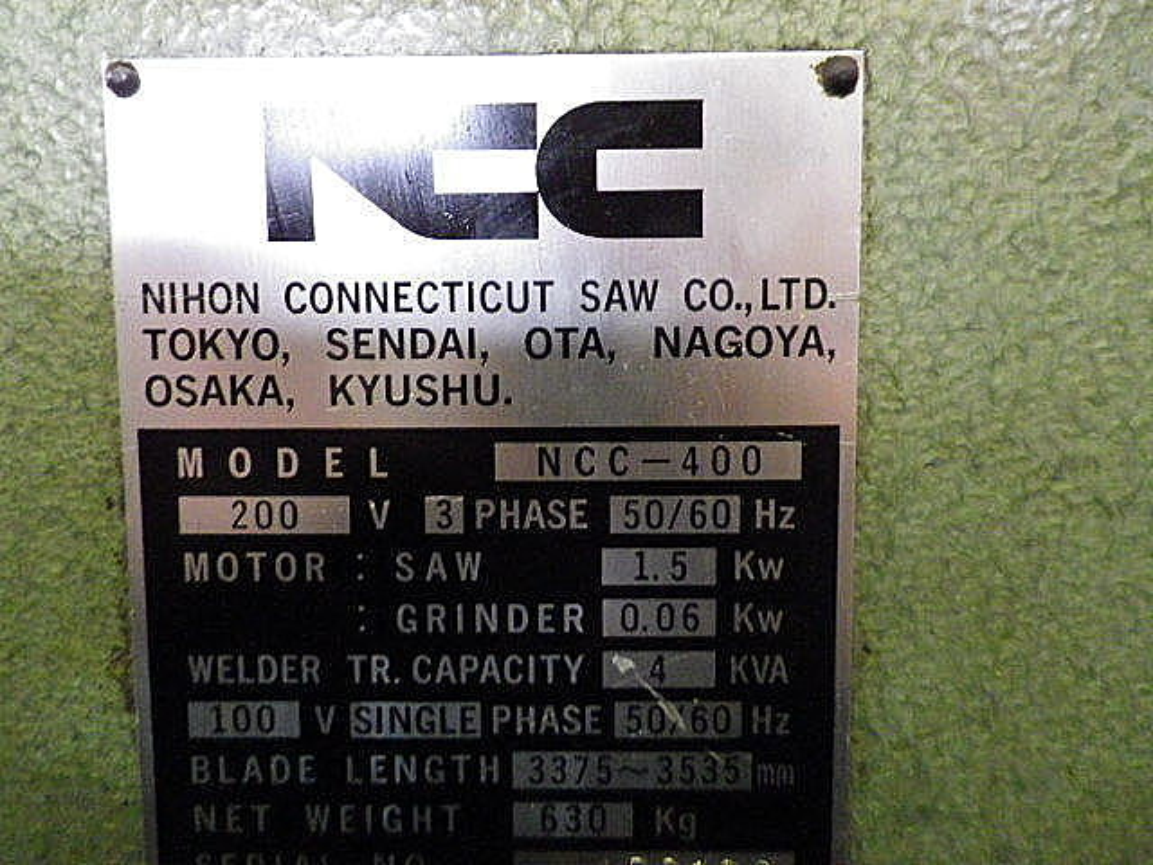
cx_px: 576
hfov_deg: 69.4
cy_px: 432
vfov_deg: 54.9
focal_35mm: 25
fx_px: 833
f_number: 3.5
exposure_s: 1/10
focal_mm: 4.5
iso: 800
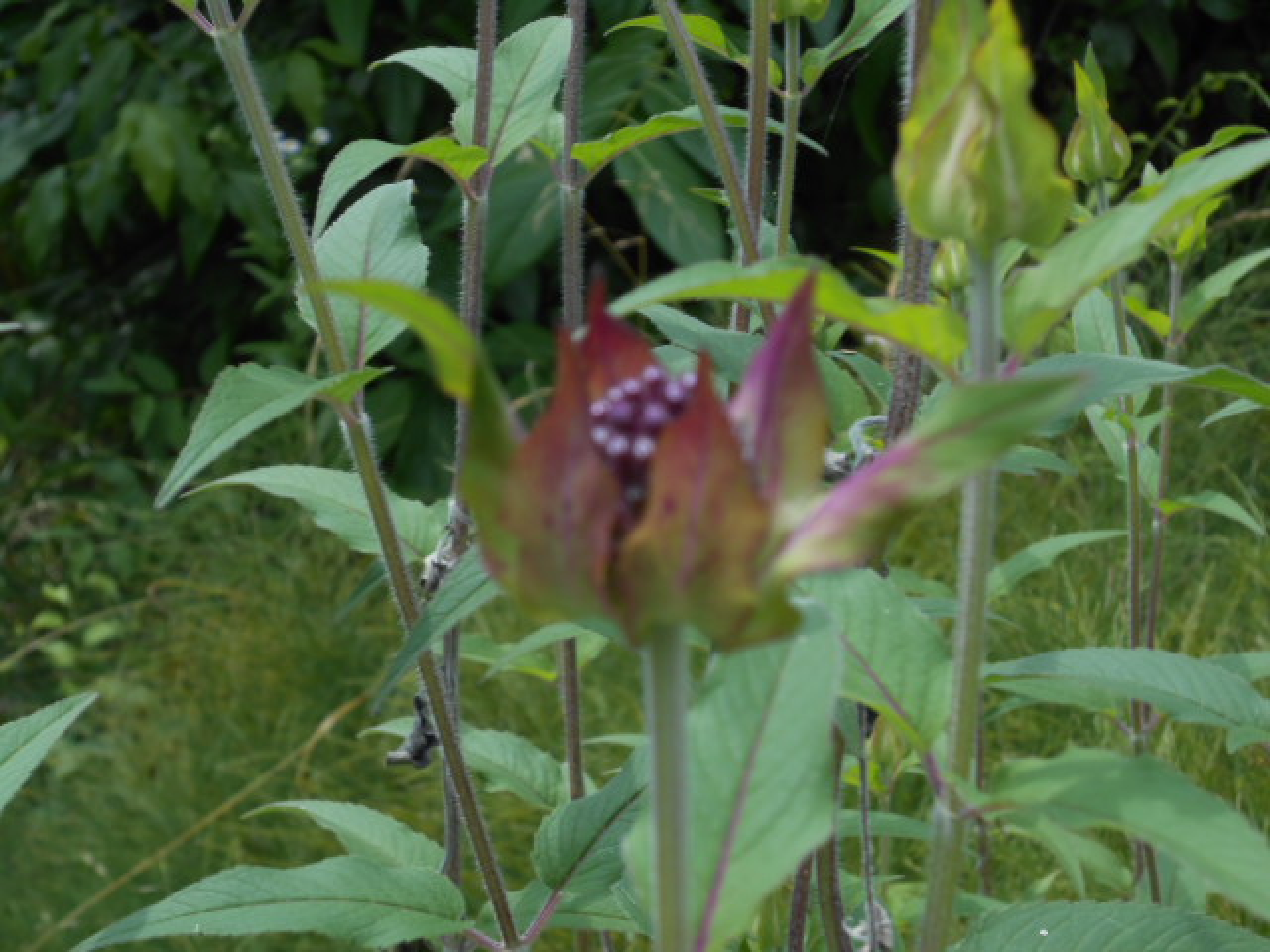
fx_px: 2642
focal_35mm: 72
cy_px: 476
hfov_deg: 27.0
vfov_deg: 20.4
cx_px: 635
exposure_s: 1/200
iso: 80
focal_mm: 12.8
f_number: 6
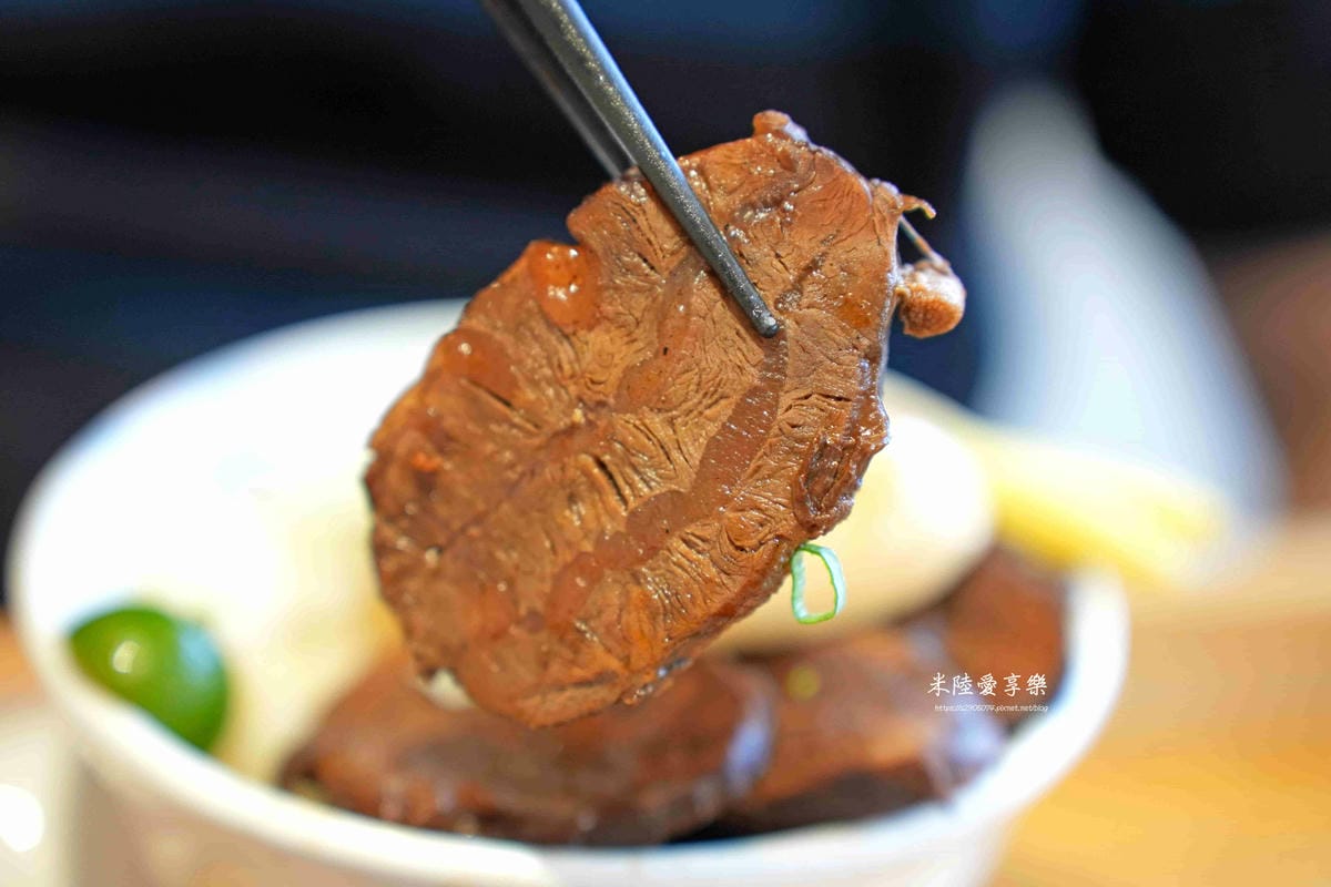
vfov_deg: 18.2
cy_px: 444
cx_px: 666
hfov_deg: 27.0
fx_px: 2773
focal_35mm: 75
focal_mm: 75
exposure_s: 1/320
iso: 1600
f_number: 3.2
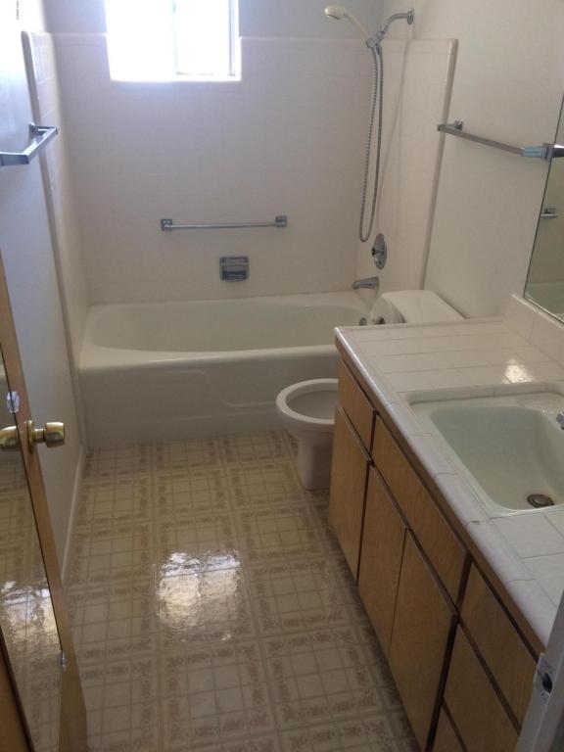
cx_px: 282
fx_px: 630
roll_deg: -1.0
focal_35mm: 29
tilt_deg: -28.2
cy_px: 376
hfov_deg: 48.2
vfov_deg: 61.7
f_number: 2.2
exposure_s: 1/30
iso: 125
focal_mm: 4.15
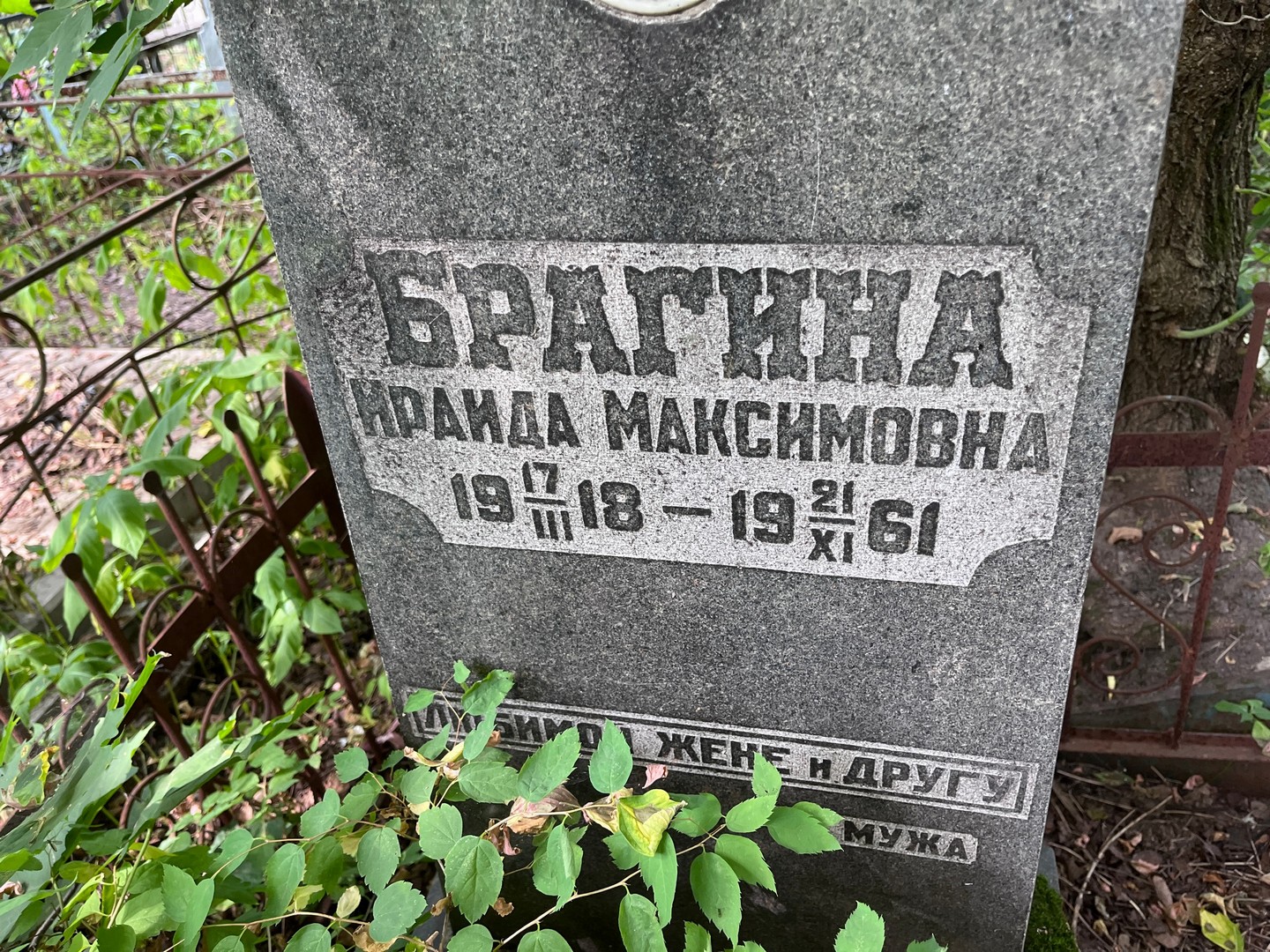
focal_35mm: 26
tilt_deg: -33.7
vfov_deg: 53.1
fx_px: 954
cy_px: 476
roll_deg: +6.4
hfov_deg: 67.3
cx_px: 635
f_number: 1.6
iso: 125
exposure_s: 1/121
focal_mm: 5.1
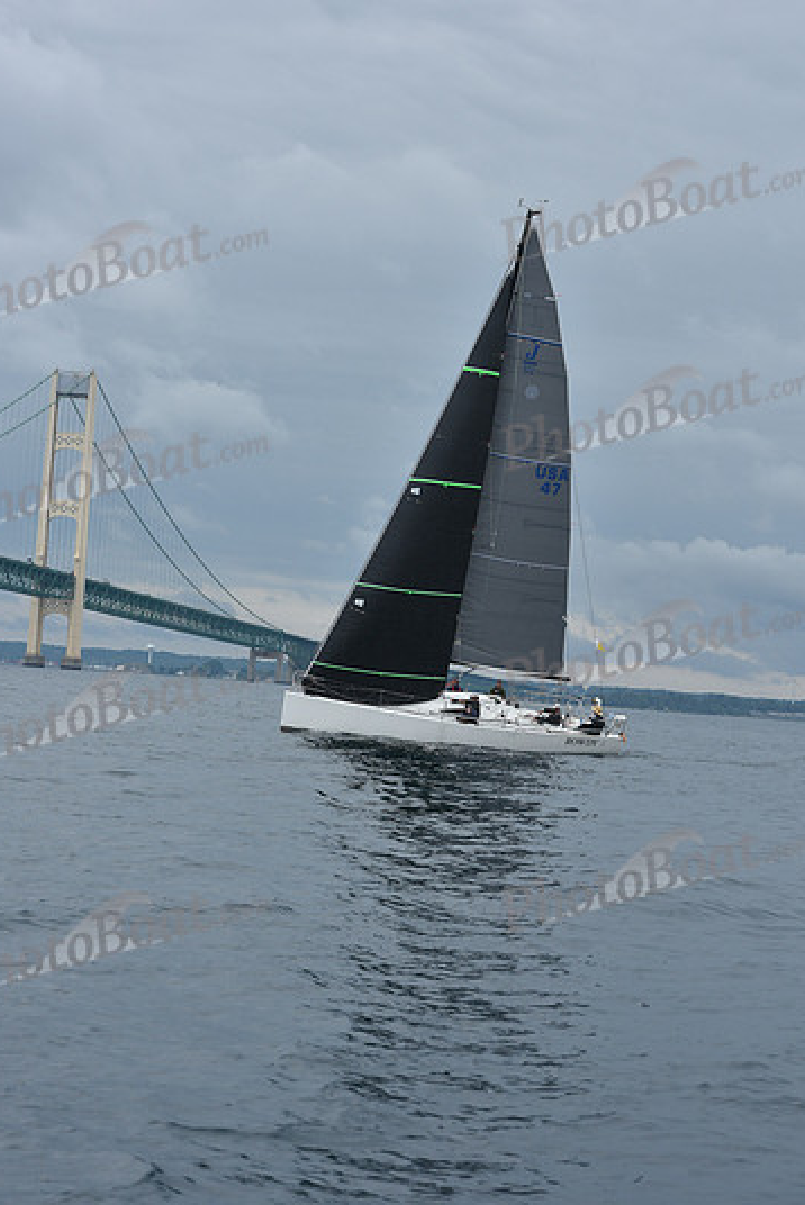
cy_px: 562
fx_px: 3082
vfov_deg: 22.1
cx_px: 386
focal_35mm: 92
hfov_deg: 14.9
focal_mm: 85
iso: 250
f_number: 8
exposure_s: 1/800
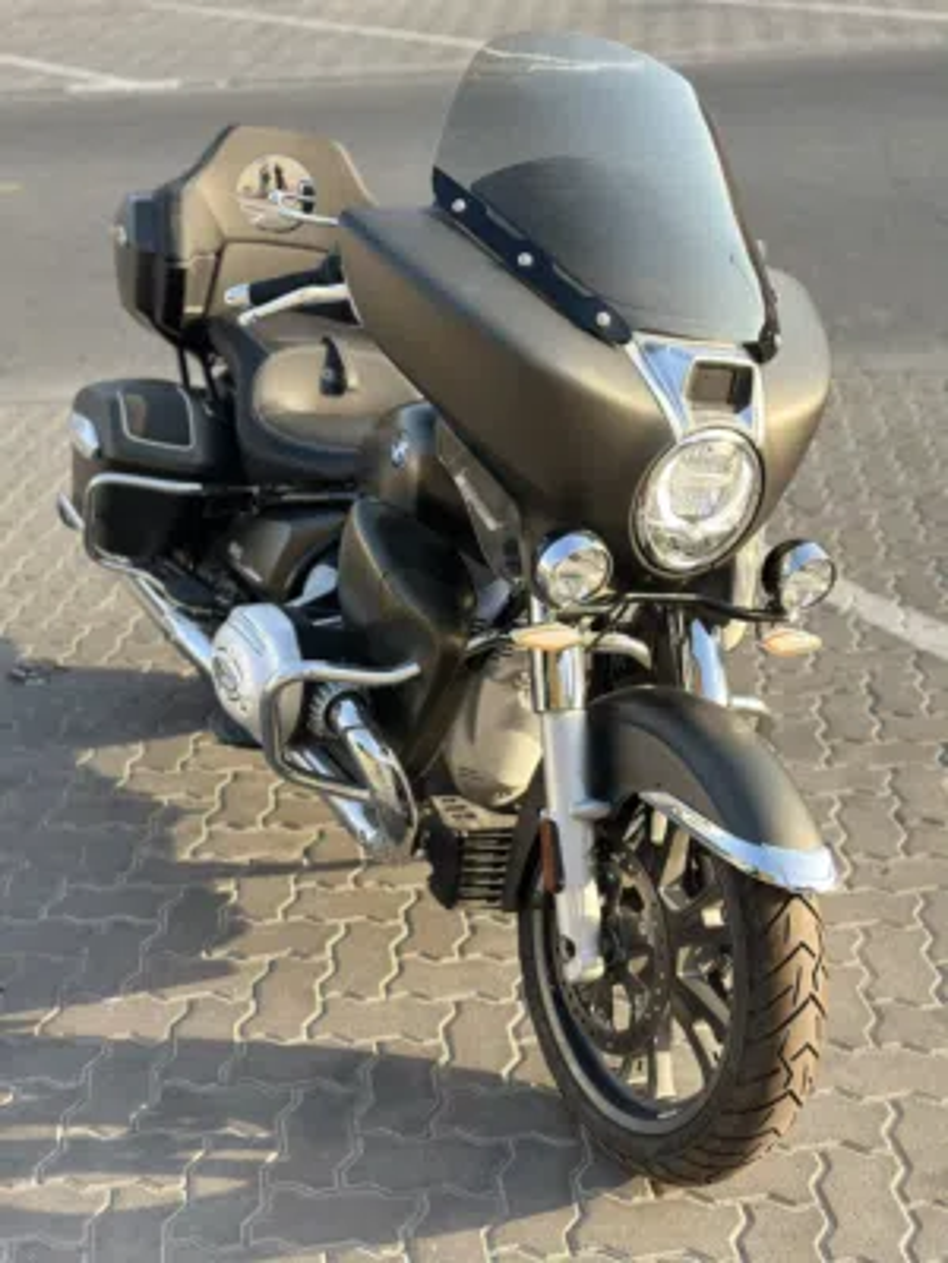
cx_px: 474
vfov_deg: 39.7
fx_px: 1753
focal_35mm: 48
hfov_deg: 30.3
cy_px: 632
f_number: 1.78
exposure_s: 1/872
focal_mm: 6.86
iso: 80
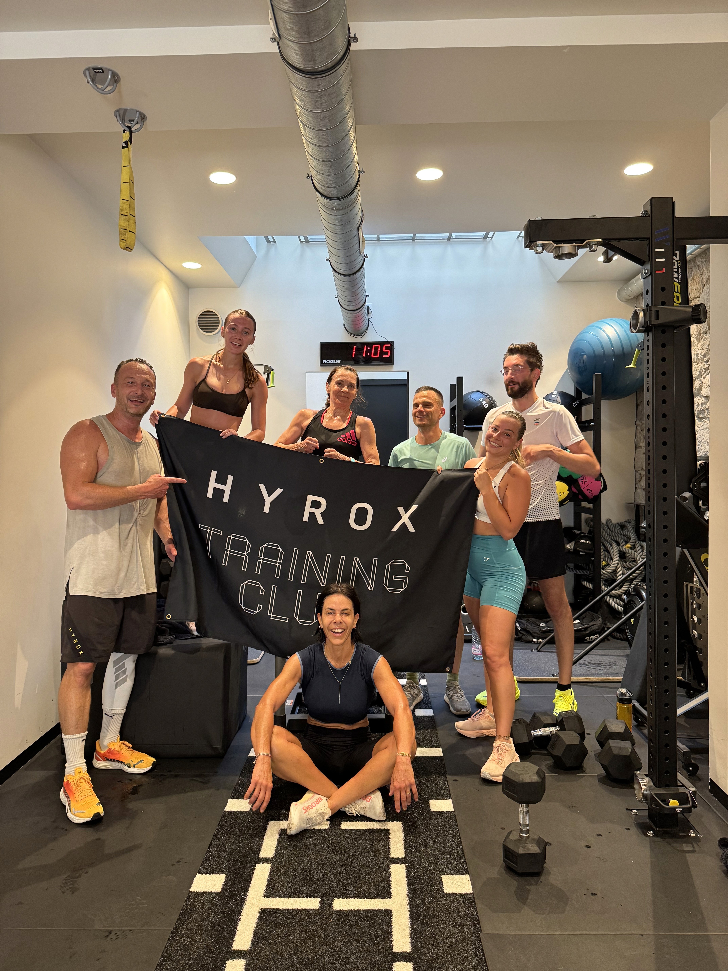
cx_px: 364
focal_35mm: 24
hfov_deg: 56.8
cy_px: 486
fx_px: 673
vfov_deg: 71.6
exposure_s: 1/50
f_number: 1.78
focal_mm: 6.76
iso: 200
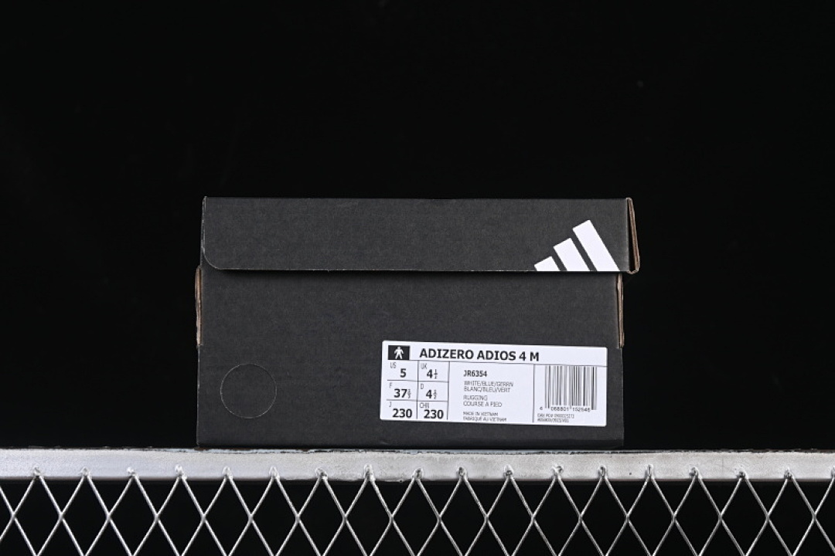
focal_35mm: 75
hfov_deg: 27.0
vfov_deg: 18.2
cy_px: 278
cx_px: 418
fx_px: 1739
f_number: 6.3
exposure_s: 1/60
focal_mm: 50
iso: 160
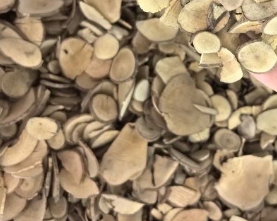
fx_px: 393
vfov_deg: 30.8
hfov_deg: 36.7
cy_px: 52
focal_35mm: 48
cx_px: 240
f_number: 2
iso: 640
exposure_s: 1/100
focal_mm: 6.35
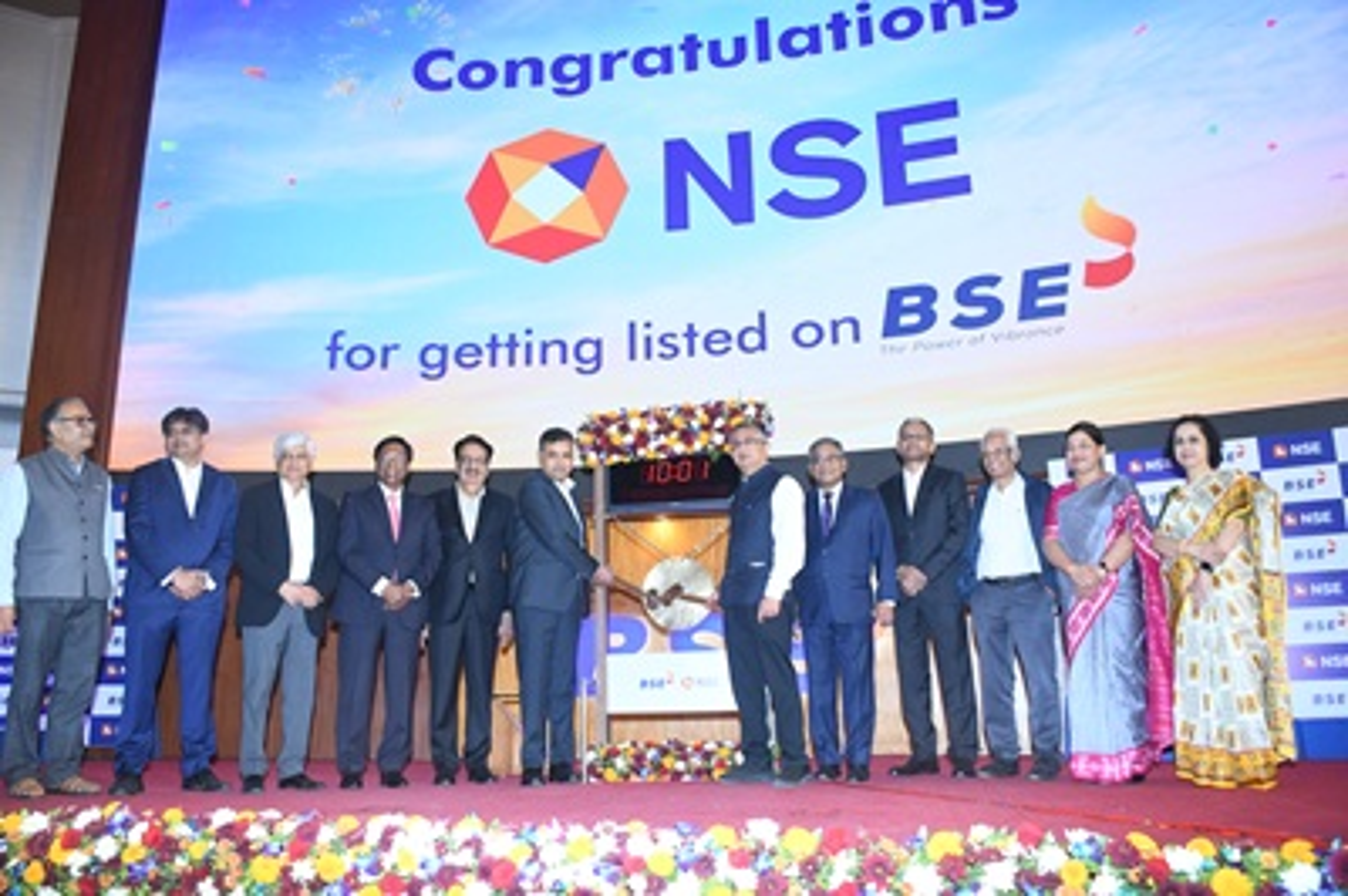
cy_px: 448
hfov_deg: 67.4
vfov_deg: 47.9
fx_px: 1010
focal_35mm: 27
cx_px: 674
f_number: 5.6
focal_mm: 18
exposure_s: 1/160
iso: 1250
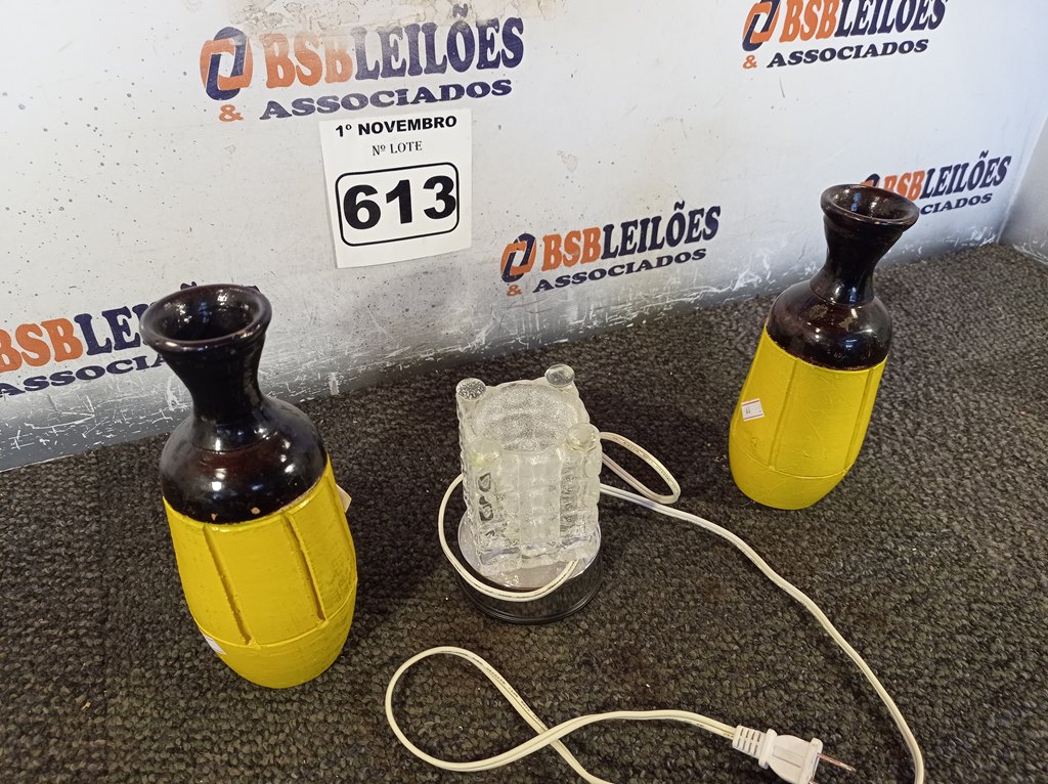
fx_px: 847
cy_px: 392
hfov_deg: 63.5
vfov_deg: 49.7
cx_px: 524
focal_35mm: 28
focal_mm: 4.7
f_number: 1.79
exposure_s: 1/120
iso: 159
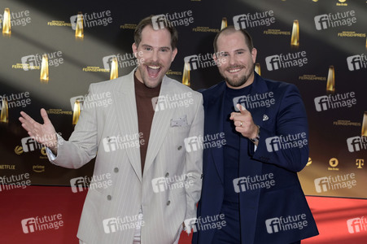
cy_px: 122
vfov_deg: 26.0
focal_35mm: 52
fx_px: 530
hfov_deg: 38.2
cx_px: 184
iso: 800
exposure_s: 1/250
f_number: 6.3
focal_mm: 52
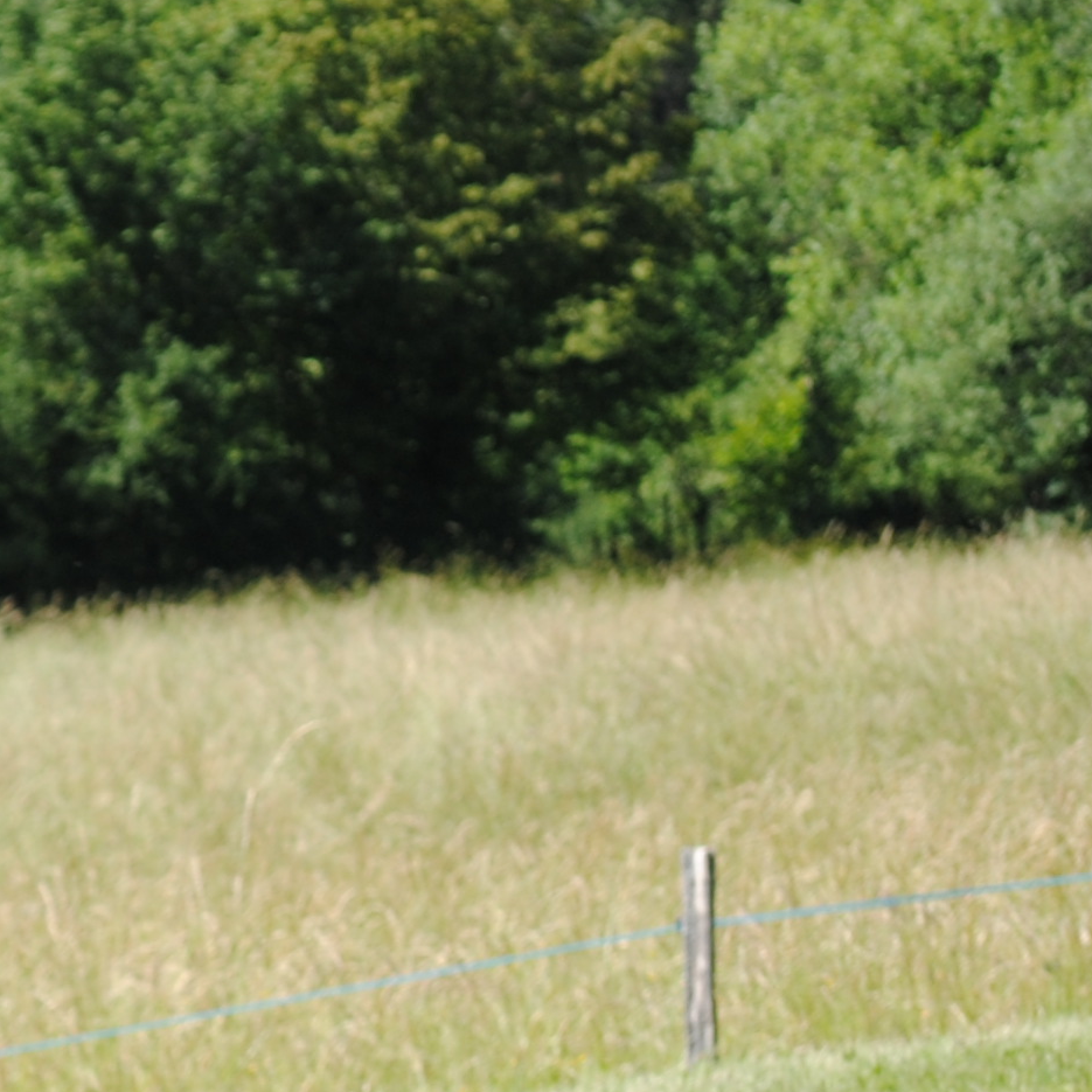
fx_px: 10377
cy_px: 443
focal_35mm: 291
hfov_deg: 6.0
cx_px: -357
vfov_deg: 6.0
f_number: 8
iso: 100
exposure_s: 1/200
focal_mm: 55
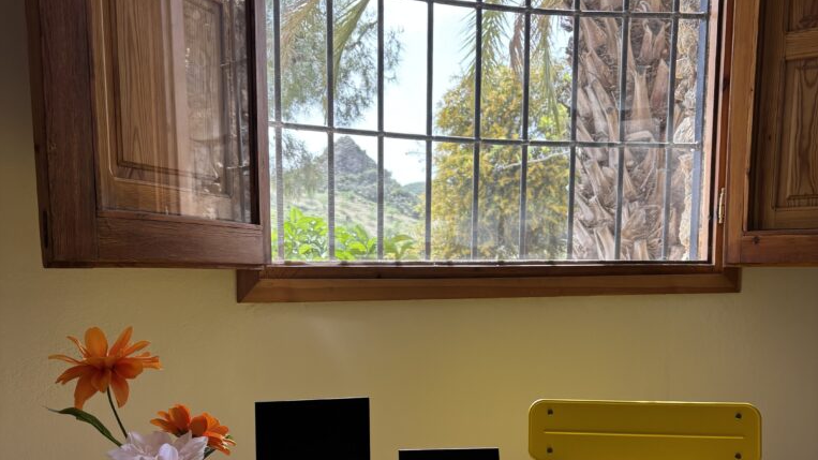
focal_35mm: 38
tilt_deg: -7.7
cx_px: 408
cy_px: 374
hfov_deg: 52.8
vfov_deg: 30.4
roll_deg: -0.3
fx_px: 824
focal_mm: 5.96
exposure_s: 1/166
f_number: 1.6
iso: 40
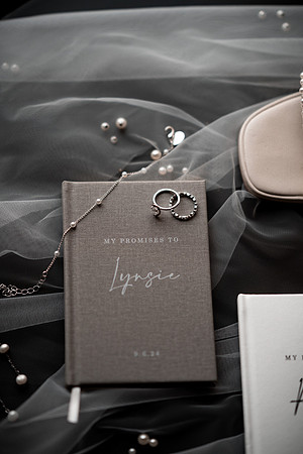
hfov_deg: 16.1
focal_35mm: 85
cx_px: 152
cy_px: 227
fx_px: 1073
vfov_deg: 23.9
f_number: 1.4
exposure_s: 1/500
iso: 100
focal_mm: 85
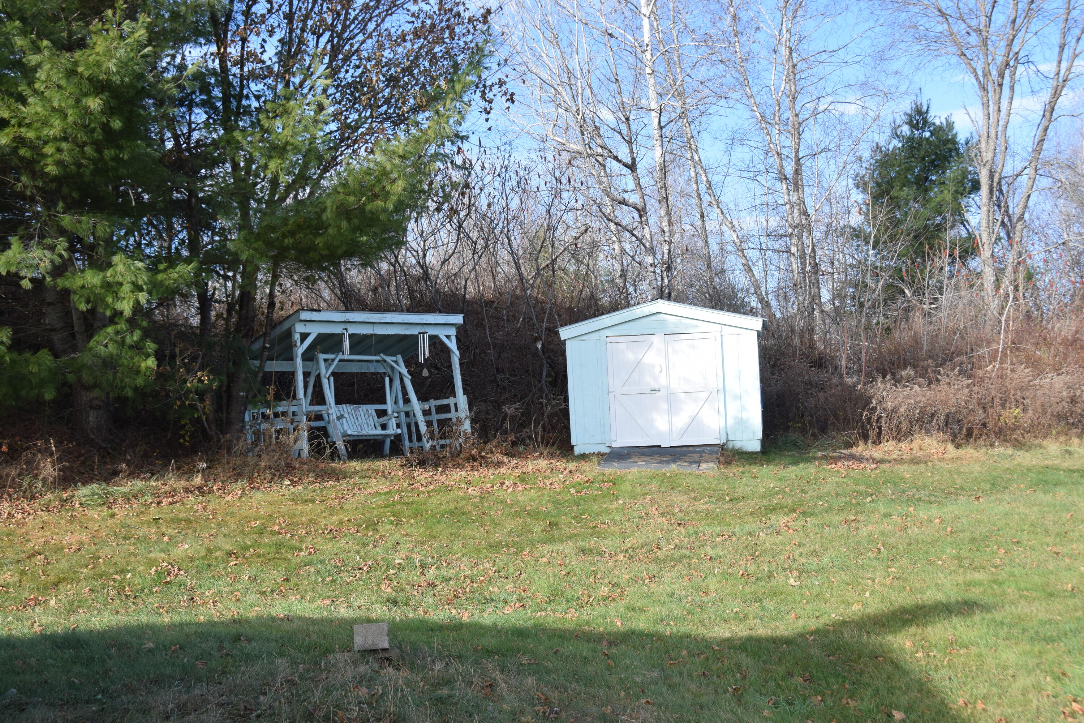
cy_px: 362
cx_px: 542
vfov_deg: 31.9
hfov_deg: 46.4
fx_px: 1265
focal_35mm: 42
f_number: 8
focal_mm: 28
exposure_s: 1/250
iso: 200
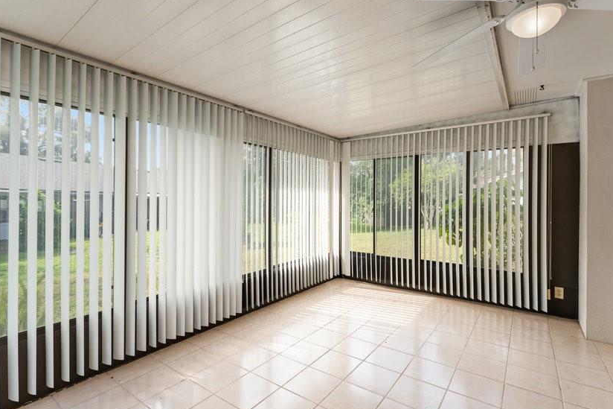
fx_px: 289
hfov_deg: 93.2
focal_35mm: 17
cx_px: 321
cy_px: 198
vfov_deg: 70.4
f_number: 8
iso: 100
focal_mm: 14
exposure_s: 1/50
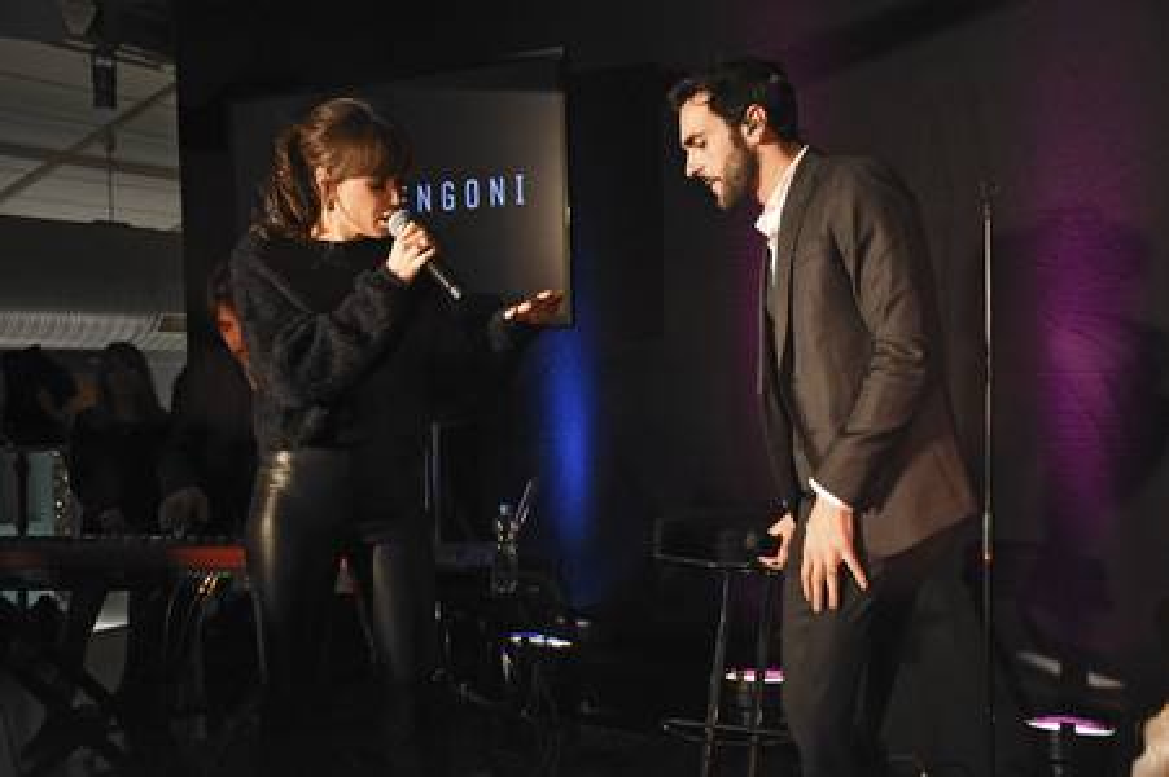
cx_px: 584
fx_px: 1314
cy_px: 388
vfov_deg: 33.0
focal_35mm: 40
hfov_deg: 48.0
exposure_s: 1/60
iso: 1600
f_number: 4.5
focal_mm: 27
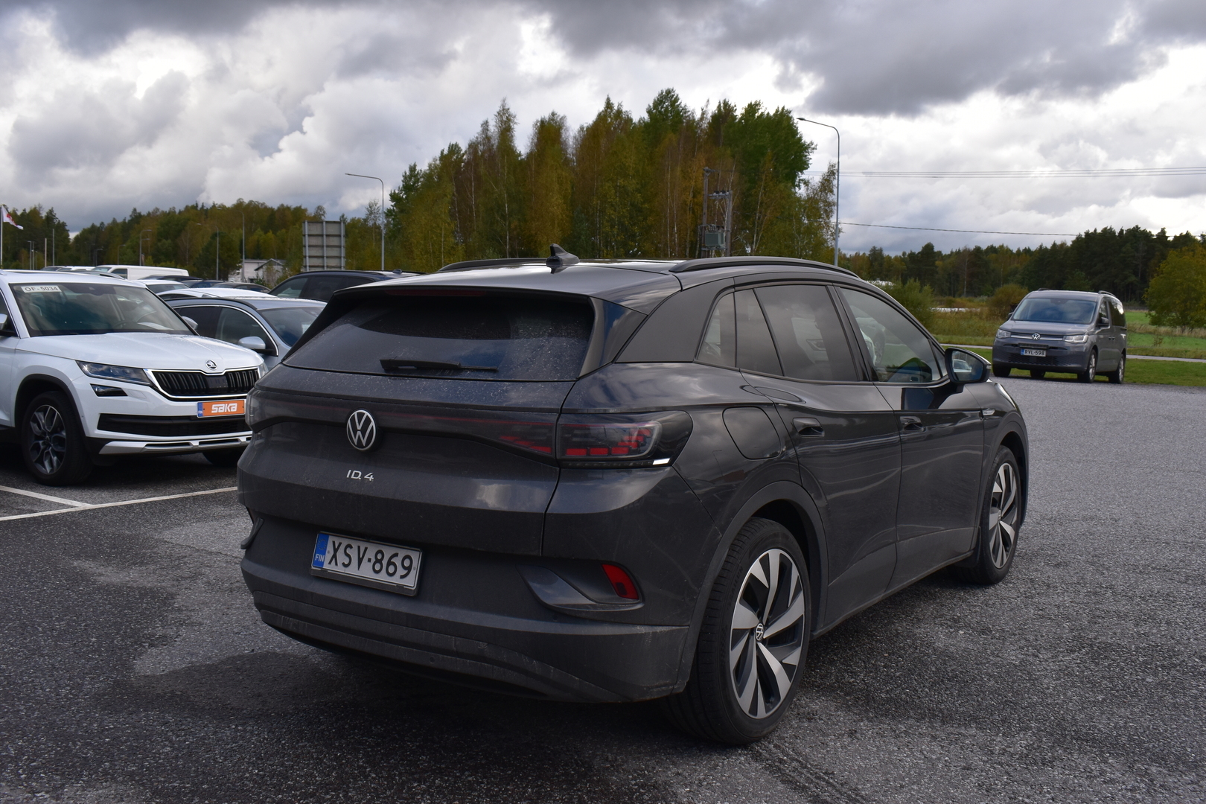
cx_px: 603
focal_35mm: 34
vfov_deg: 38.4
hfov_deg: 55.1
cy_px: 402
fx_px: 1156
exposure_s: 1/250
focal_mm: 23
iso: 400
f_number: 9.5
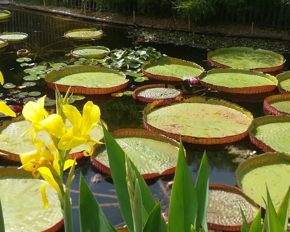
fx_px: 446
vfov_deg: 29.0
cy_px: 89
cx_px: 133
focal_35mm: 52
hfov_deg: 36.0
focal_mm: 3.83
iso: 50
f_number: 2.2
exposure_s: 1/628
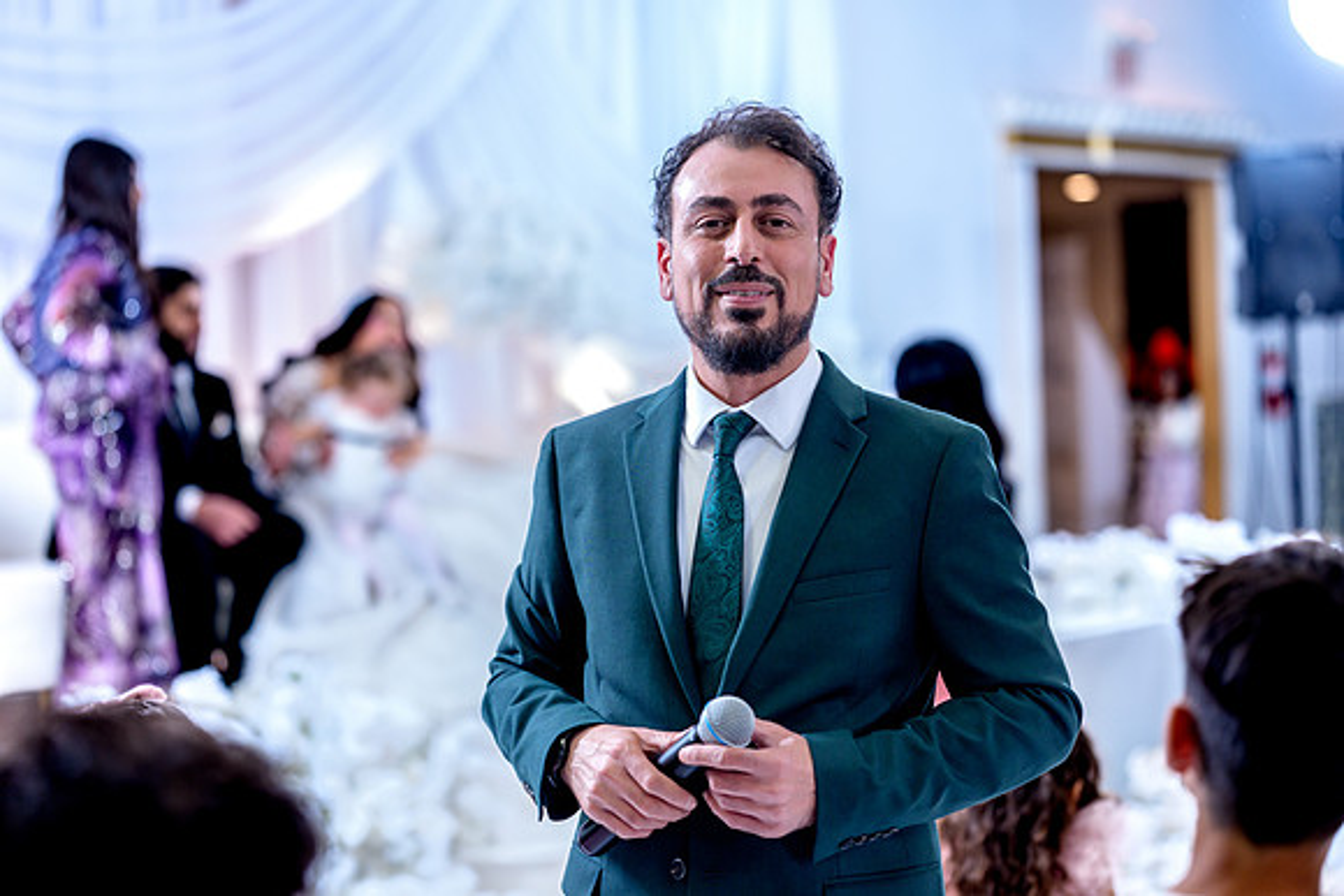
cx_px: 672
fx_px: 2502
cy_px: 448
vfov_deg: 20.3
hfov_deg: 30.1
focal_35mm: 67
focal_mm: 67
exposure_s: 1/200
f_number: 2
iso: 640
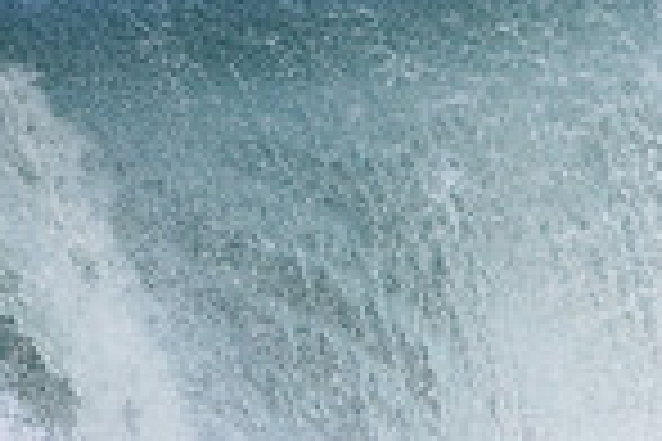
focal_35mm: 2363
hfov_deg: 0.9
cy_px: 448
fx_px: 43450
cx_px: 1288
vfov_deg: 0.6
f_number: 5.6
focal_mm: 400
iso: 560
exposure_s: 1/2000
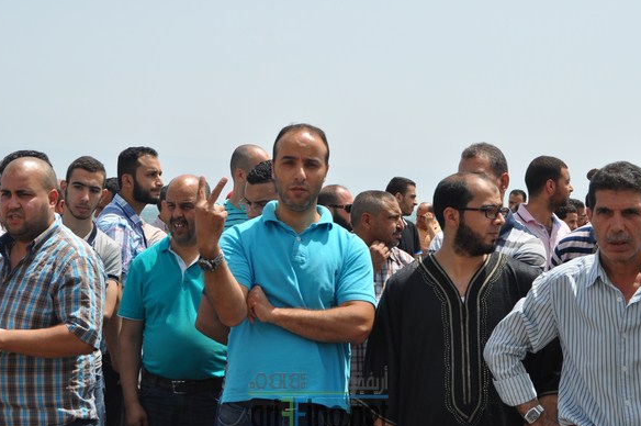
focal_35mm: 69
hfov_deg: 29.3
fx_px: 1227
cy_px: 226
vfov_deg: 19.7
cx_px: 318
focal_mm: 42
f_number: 9
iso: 200
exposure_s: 1/320
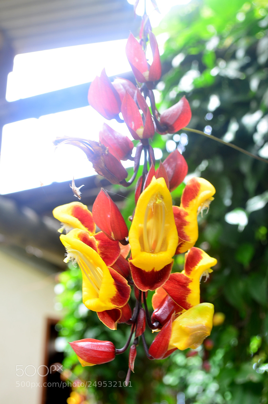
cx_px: 134
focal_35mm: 51
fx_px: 572
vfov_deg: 39.0
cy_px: 202
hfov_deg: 26.4
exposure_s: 1/30
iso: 100
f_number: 5.6
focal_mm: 34
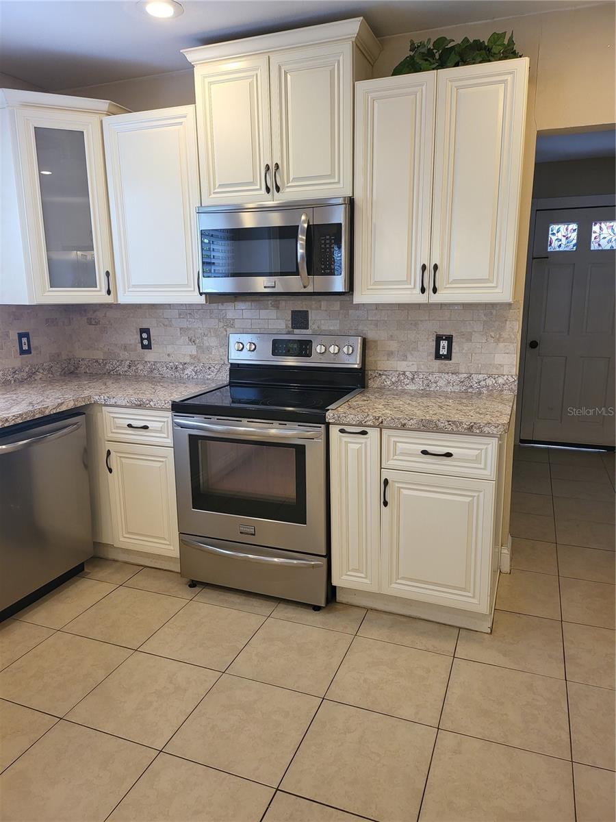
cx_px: 308
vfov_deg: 71.6
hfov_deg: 56.8
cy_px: 411
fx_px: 569
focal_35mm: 24
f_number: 1.8
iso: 200
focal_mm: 5
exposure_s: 1/120
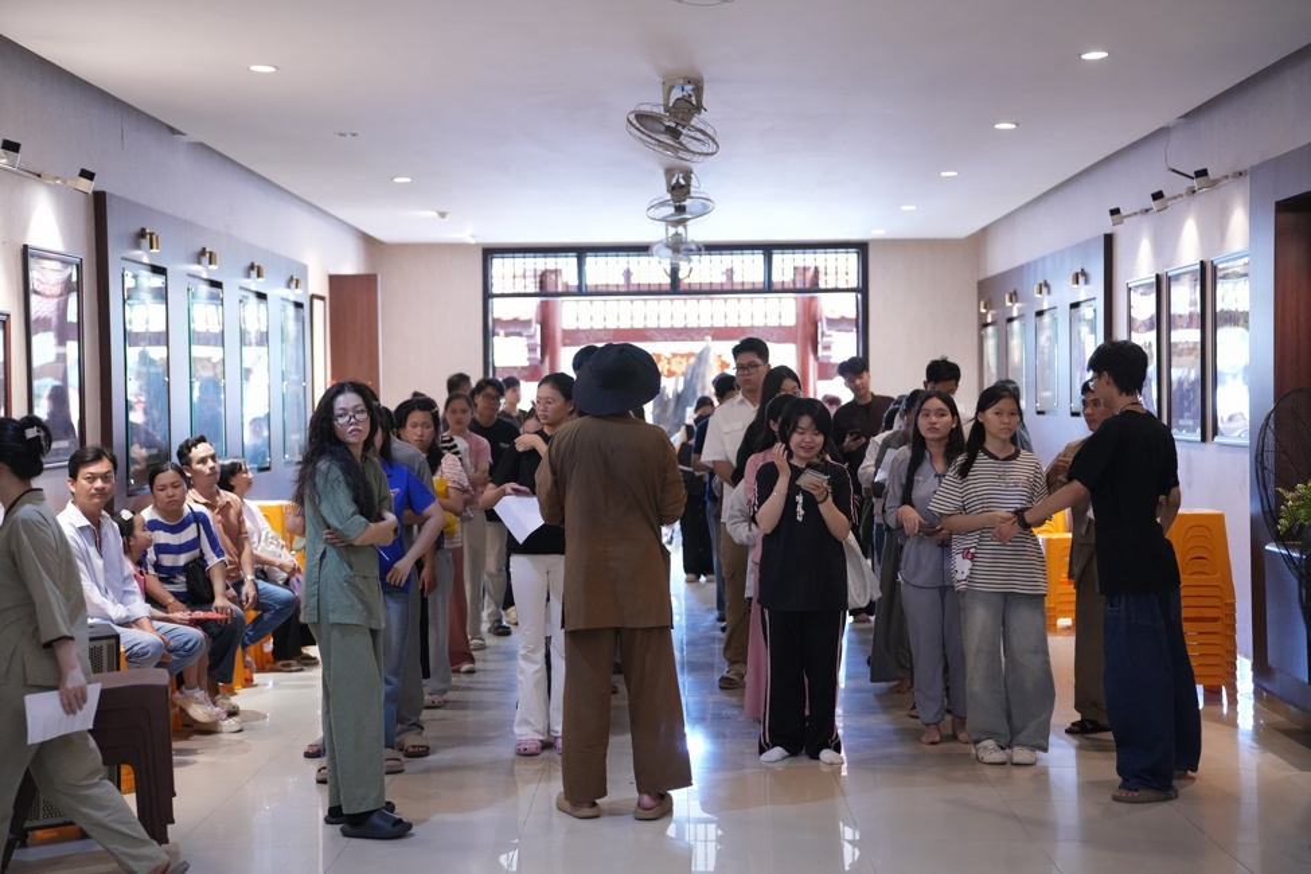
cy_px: 437
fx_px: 1784
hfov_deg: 40.3
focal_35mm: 49
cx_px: 656
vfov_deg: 27.5
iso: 5000
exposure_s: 1/320
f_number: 2.2
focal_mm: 49
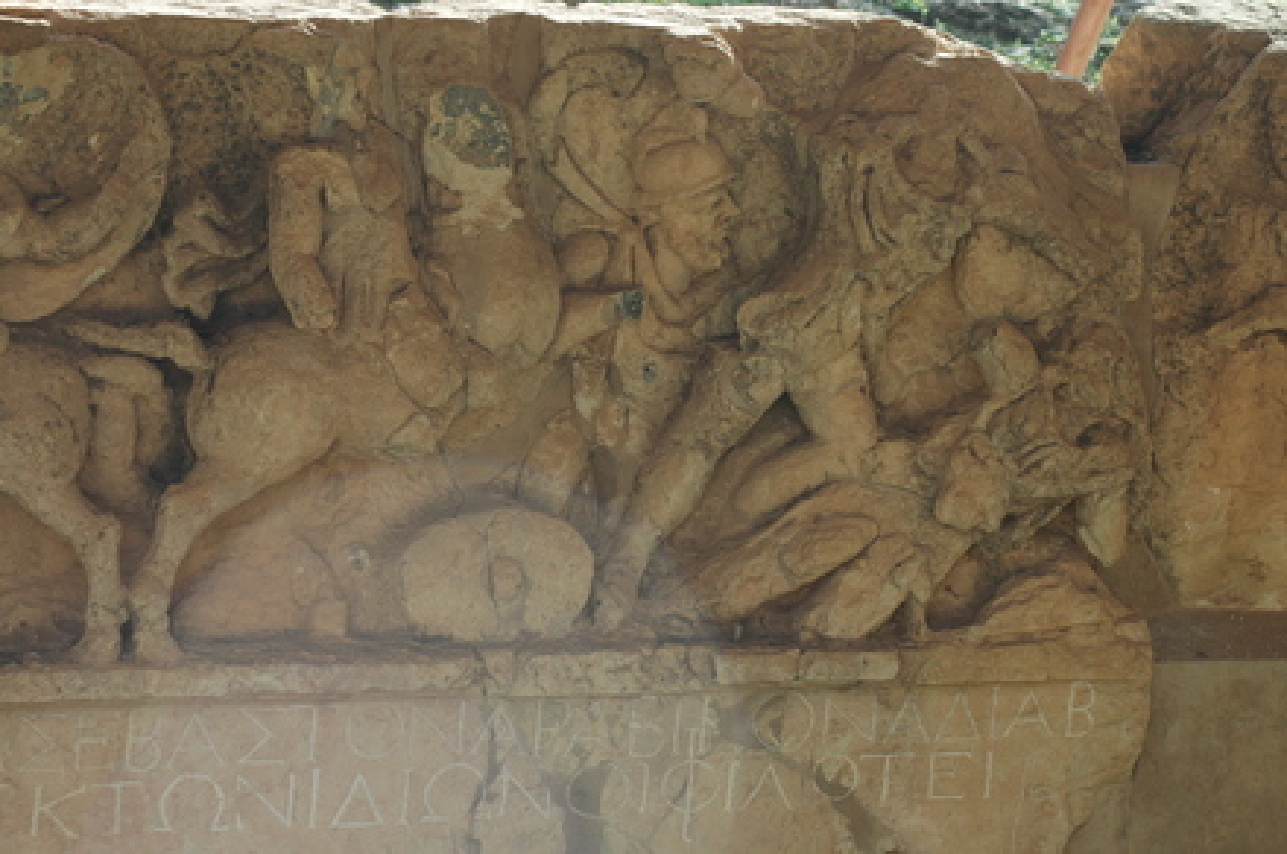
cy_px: 427
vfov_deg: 10.7
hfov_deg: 16.1
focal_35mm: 128
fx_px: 4551
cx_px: 644
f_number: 7.1
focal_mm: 85
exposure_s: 1/200
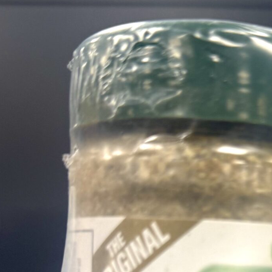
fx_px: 702
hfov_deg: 20.7
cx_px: 309
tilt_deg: -4.6
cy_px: 314
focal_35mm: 79
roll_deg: -2.2
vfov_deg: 20.7
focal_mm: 6.76
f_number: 1.78
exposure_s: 1/100
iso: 100
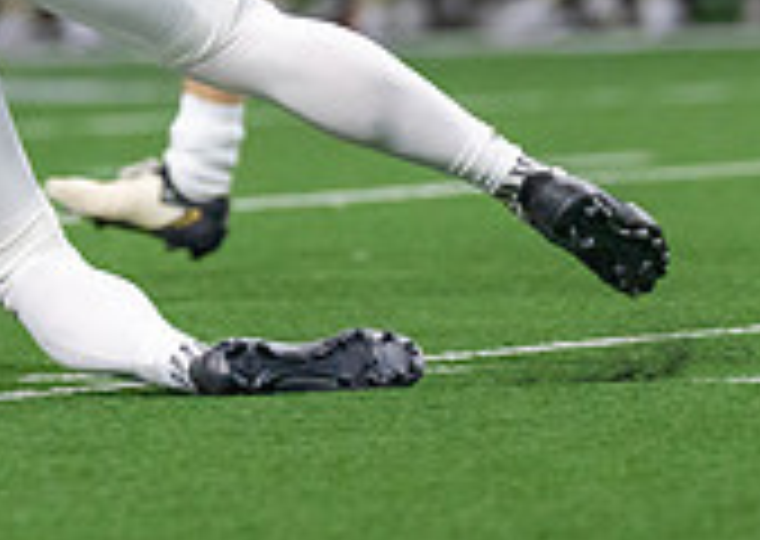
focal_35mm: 879
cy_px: -405
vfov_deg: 1.6
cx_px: -297
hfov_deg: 2.3
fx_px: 18935
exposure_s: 1/1000
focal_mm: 200
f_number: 2.8
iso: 2000
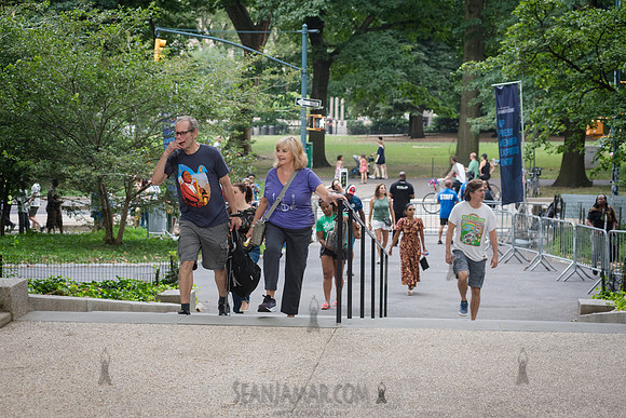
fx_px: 1391
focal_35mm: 80
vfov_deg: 17.1
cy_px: 209
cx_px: 313
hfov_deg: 25.4
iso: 1000
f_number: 5
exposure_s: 1/250
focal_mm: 80
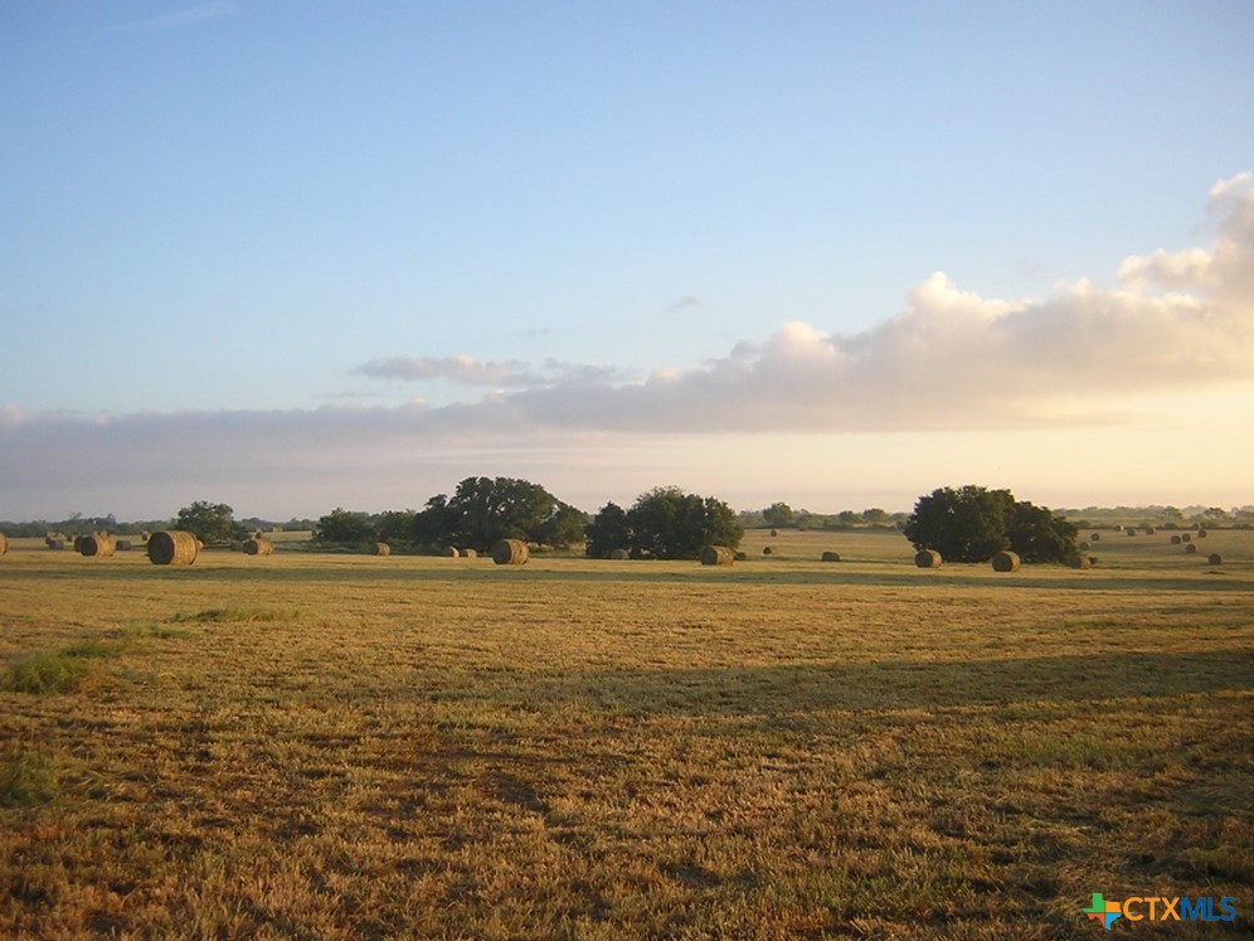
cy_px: 471
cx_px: 622
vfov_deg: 38.7
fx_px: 1340
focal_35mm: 37
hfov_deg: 50.1
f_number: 2.6
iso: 100
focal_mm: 4.7
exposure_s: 1/288
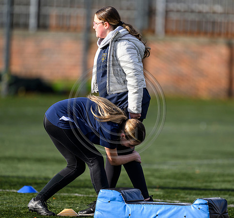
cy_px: 109
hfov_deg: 3.7
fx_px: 3634
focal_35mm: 492
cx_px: 125
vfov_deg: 3.4
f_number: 3.2
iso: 500
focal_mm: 400
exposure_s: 1/2500
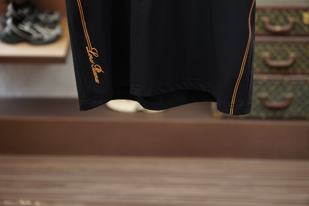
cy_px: 103
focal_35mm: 100
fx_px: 863
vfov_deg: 13.6
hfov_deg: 20.3
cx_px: 154
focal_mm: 67
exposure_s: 1/125
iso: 800
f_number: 3.5
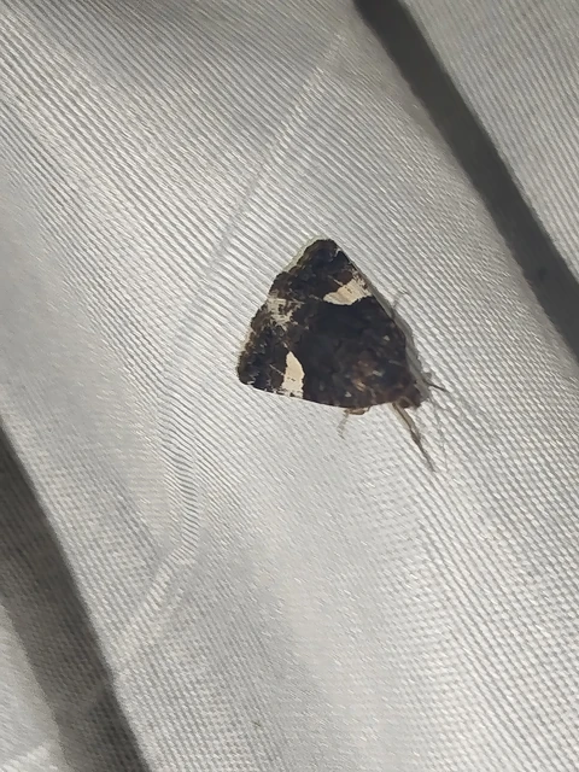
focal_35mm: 74
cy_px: 386
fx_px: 1650
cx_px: 290
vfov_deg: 26.3
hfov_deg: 19.9
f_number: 1.7
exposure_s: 1/50
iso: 100
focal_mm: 5.31
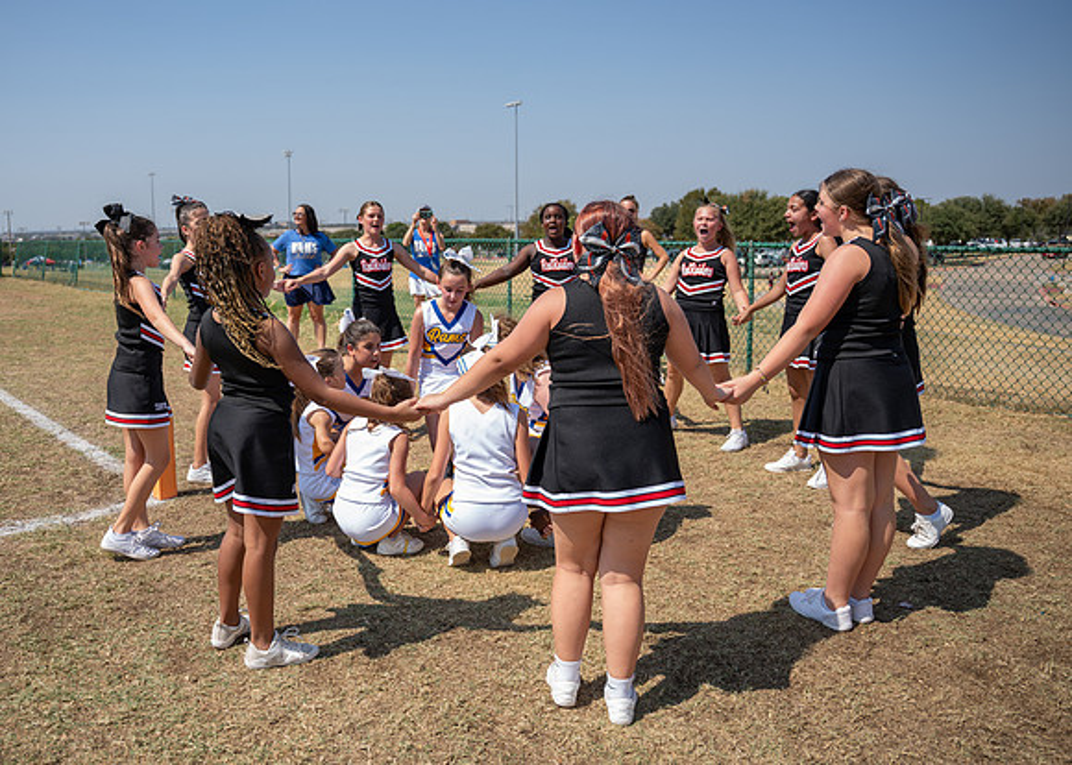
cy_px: 344
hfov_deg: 63.0
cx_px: 431
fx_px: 865
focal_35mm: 28
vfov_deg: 47.6
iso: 80
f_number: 2.8
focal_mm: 24
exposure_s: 1/1600
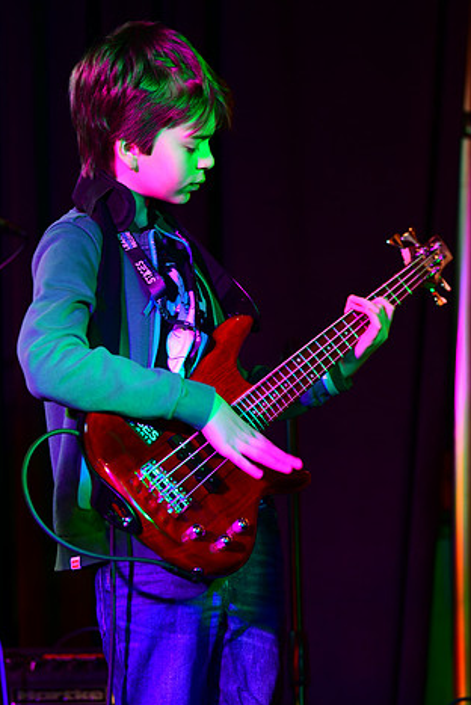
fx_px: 2920
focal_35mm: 149
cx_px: 229
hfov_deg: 9.2
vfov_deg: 13.8
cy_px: 376
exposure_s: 1/125
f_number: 2.8
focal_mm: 120
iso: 1250
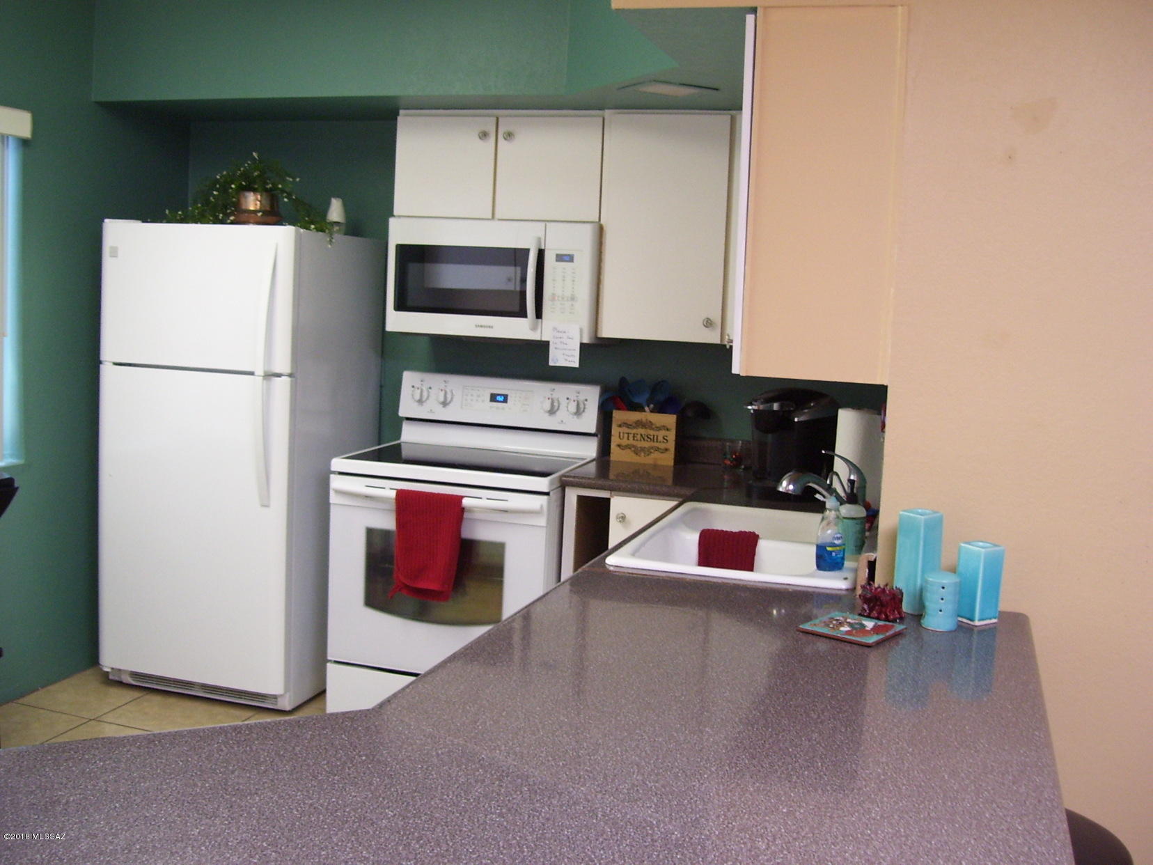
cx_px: 576
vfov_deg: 39.7
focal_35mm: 36
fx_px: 1199
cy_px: 432
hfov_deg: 51.4
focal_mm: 6
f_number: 2.7
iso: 160
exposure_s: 1/30
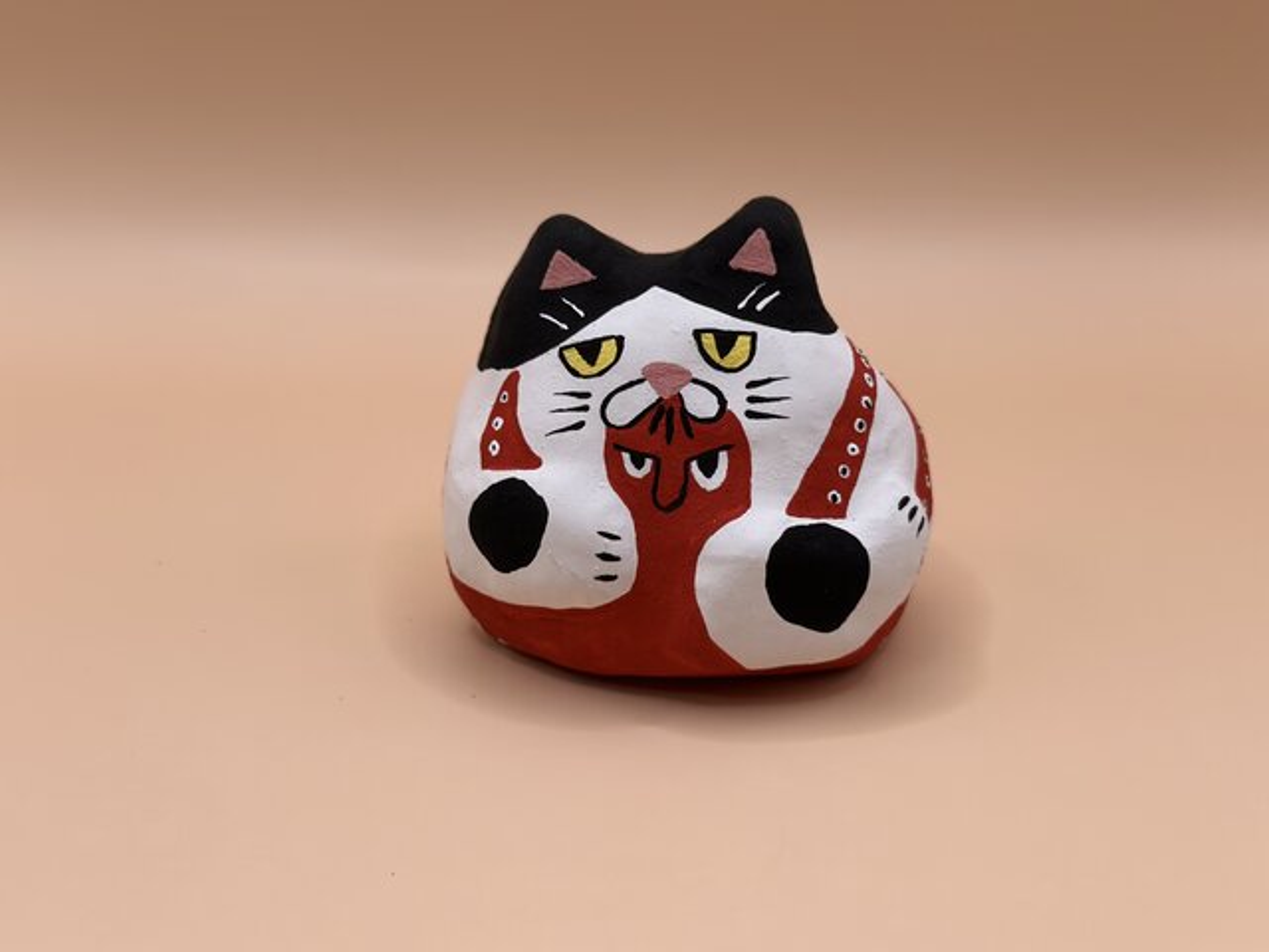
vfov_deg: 30.3
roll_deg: -1.5
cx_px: 634
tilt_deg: -23.4
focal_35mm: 48
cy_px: 476
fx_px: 1760
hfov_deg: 39.7
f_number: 1.78
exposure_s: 1/364
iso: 80
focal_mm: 6.86
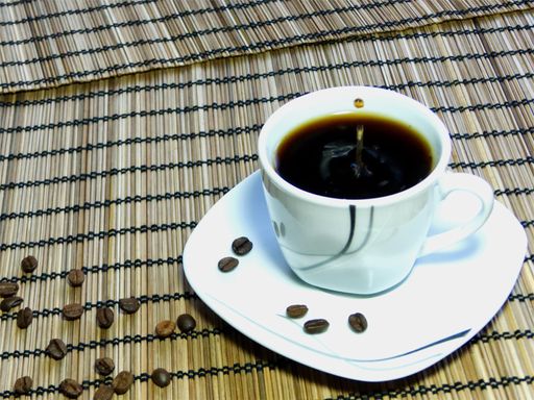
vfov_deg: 23.3
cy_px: 200
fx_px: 972
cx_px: 267
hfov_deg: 30.7
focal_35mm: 63
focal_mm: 11.4
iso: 400
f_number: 2.8
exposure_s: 1/80
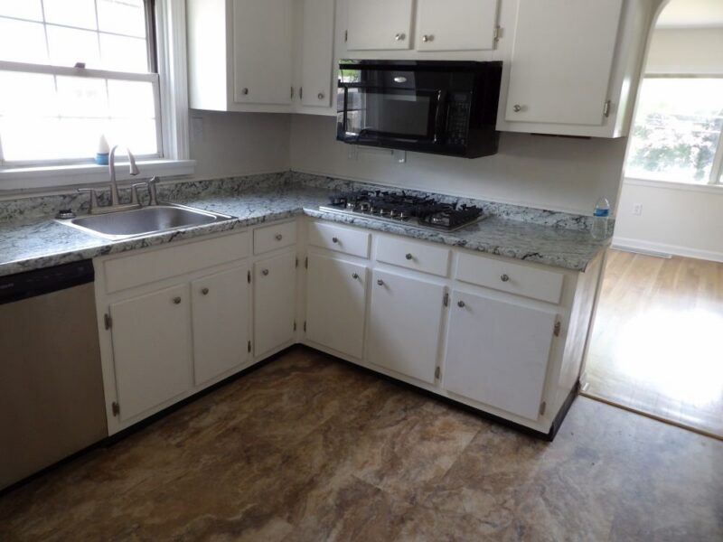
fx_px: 501
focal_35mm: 24
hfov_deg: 71.6
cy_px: 271
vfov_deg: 56.8
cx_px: 362
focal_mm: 4.3
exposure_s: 1/33
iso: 179
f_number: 3.2
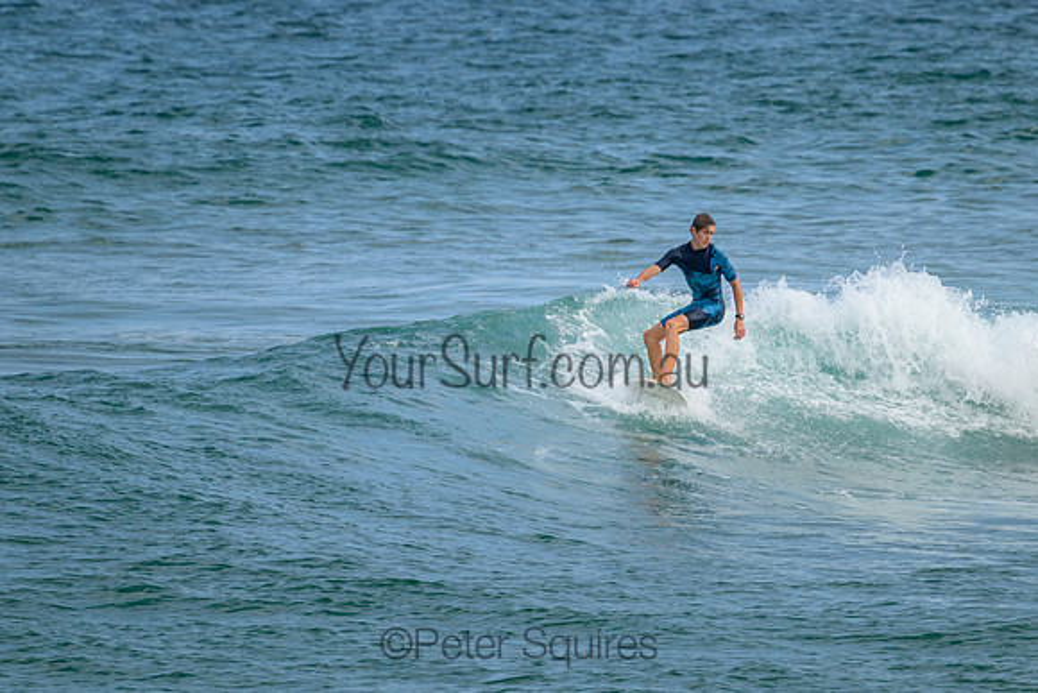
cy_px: 346
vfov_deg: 1.5
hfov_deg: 2.3
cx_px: 588
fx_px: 26141
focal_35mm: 906
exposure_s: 1/2000
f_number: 11
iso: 1400
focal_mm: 800
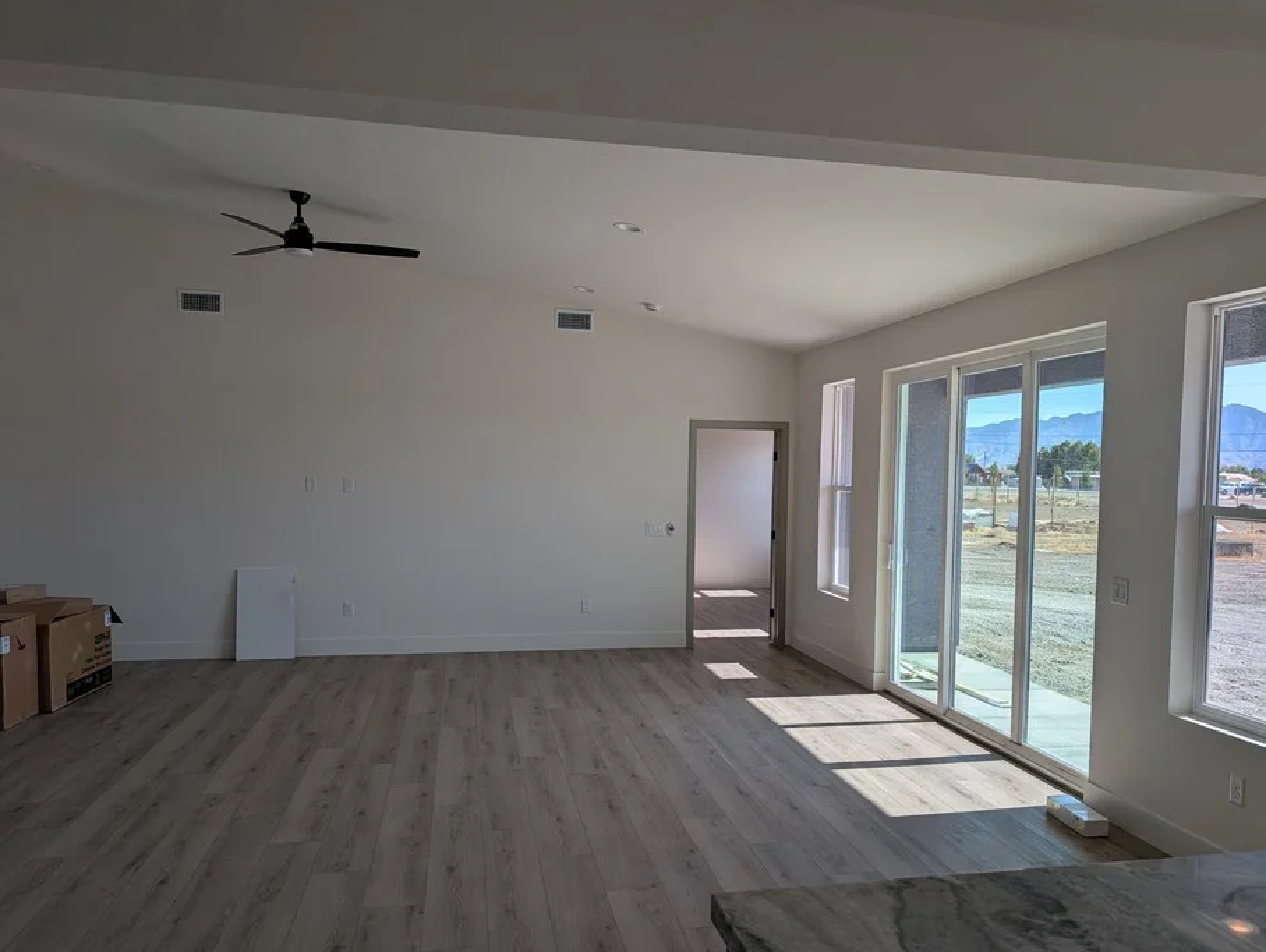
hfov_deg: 65.1
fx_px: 989
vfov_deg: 51.3
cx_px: 689
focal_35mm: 27
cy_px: 527
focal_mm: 6.9
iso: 21
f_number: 1.68
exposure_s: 1/567
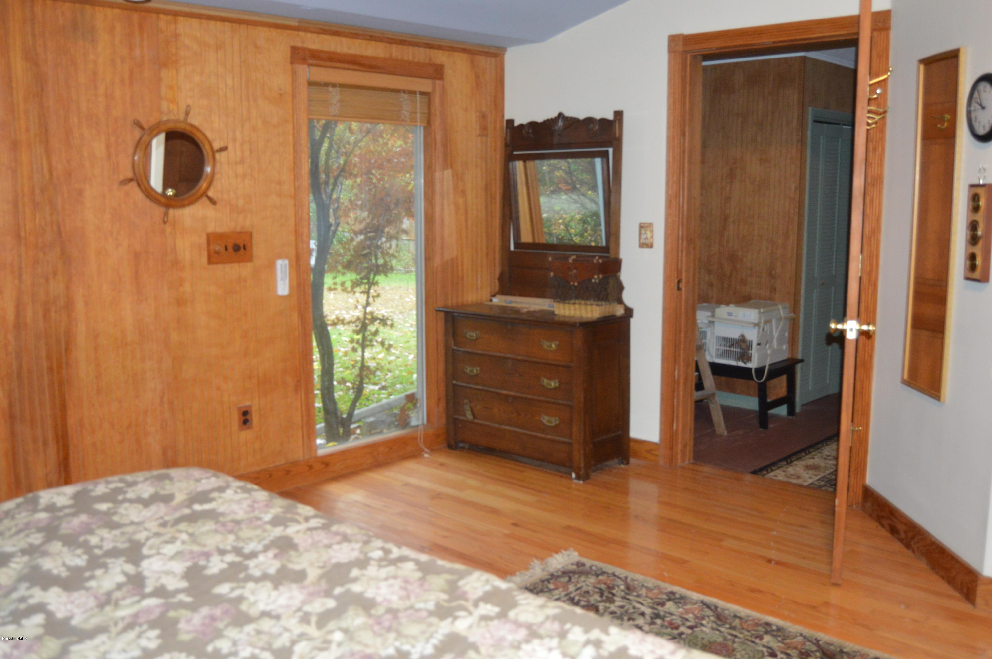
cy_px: 330
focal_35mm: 33
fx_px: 908
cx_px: 496
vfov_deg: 39.9
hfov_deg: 57.3
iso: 1600
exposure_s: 1/60
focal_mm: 22
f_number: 3.5
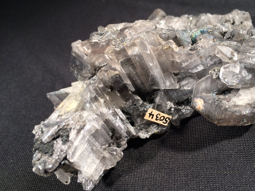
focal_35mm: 32
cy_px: 101
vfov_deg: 44.2
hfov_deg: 56.7
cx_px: 138
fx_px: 236
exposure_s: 1/40
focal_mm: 4.15
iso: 32
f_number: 2.2
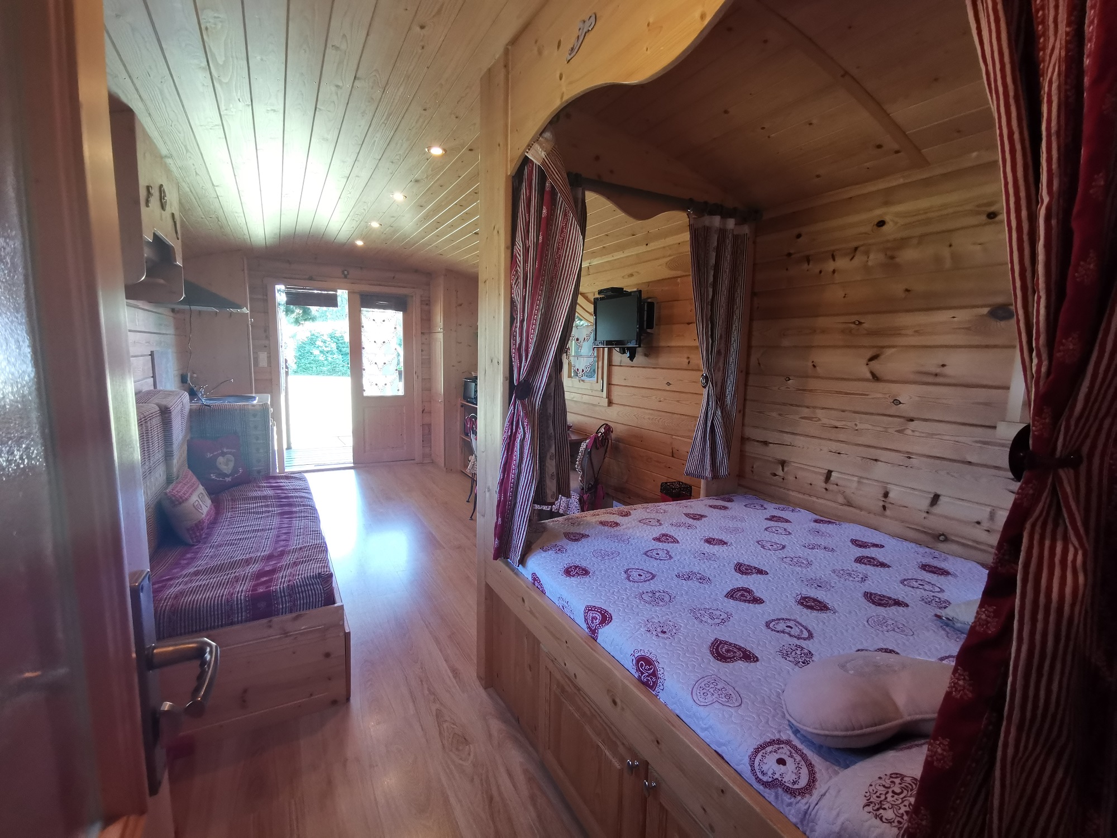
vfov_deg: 78.1
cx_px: 558
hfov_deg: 94.5
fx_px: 516
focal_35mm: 16
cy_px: 419
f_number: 2.2
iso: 320
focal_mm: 2.35
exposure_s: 1/50
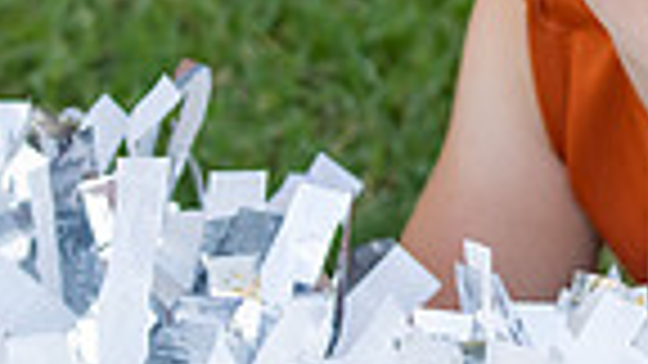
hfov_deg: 5.7
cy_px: 89
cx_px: 752
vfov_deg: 3.2
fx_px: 6495
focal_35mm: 378
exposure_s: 1/320
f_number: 2.8
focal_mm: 70
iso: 200
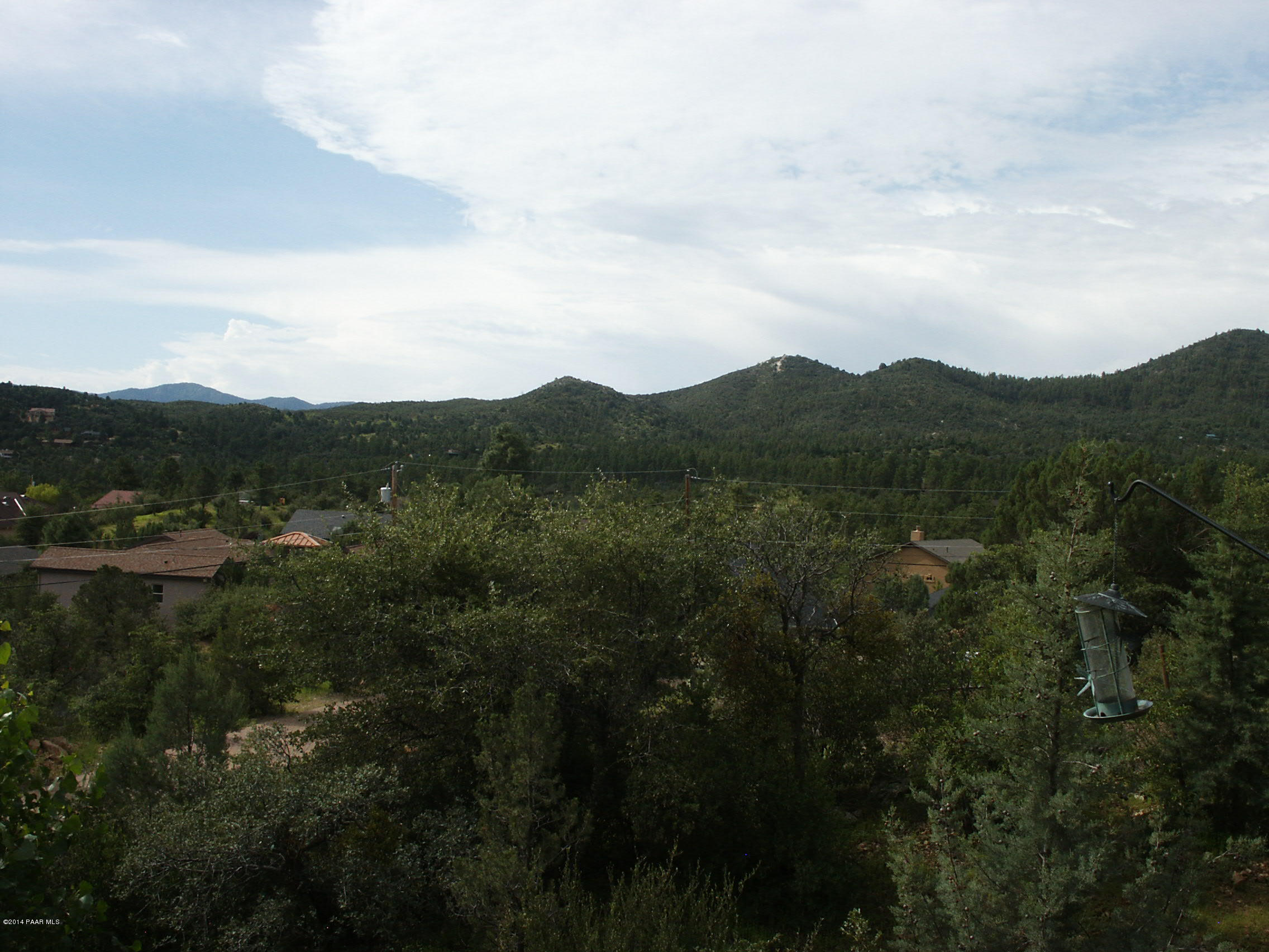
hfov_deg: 52.6
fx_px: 1283
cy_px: 476
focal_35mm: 35
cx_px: 634
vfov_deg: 40.7
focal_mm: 7.18
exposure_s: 1/350
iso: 64
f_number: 6.7
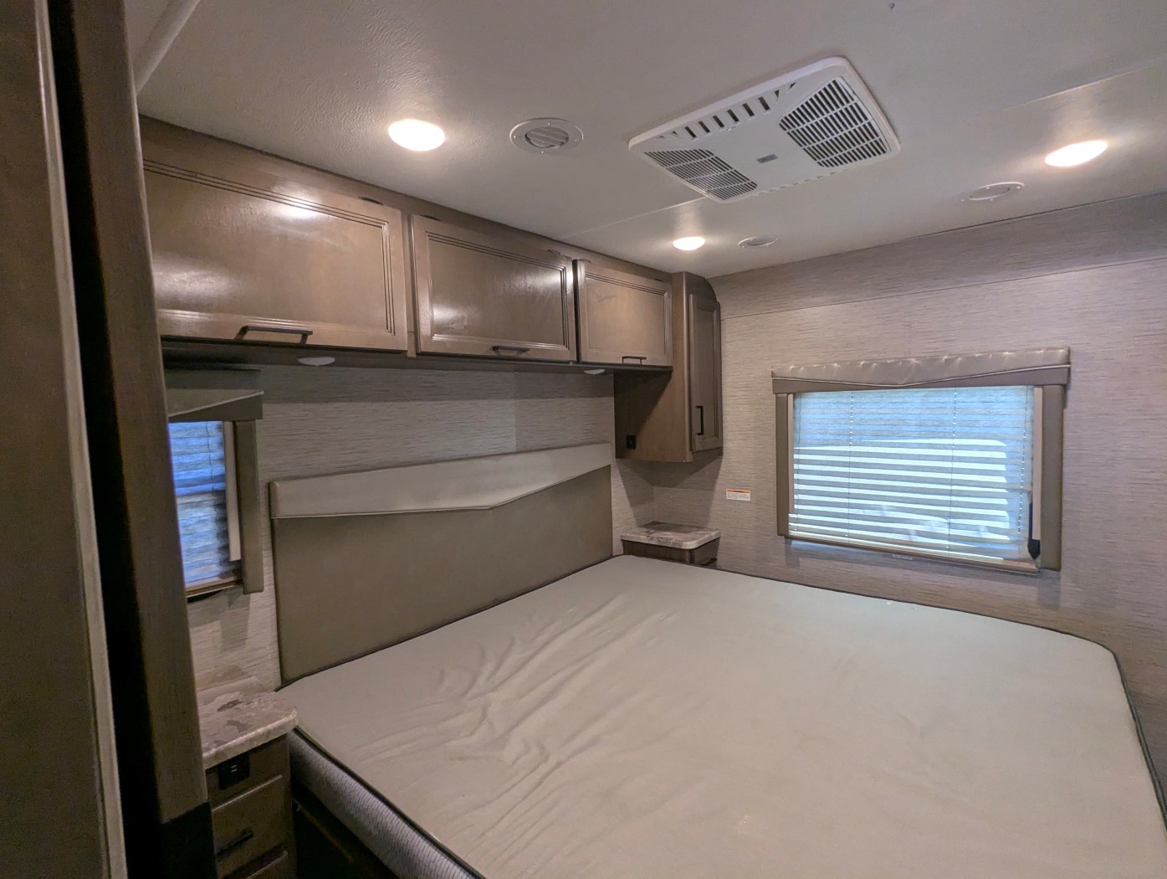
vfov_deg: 78.2
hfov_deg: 94.4
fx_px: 540
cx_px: 584
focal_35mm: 16
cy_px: 440
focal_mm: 2.35
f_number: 2.2
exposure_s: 1/83
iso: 154
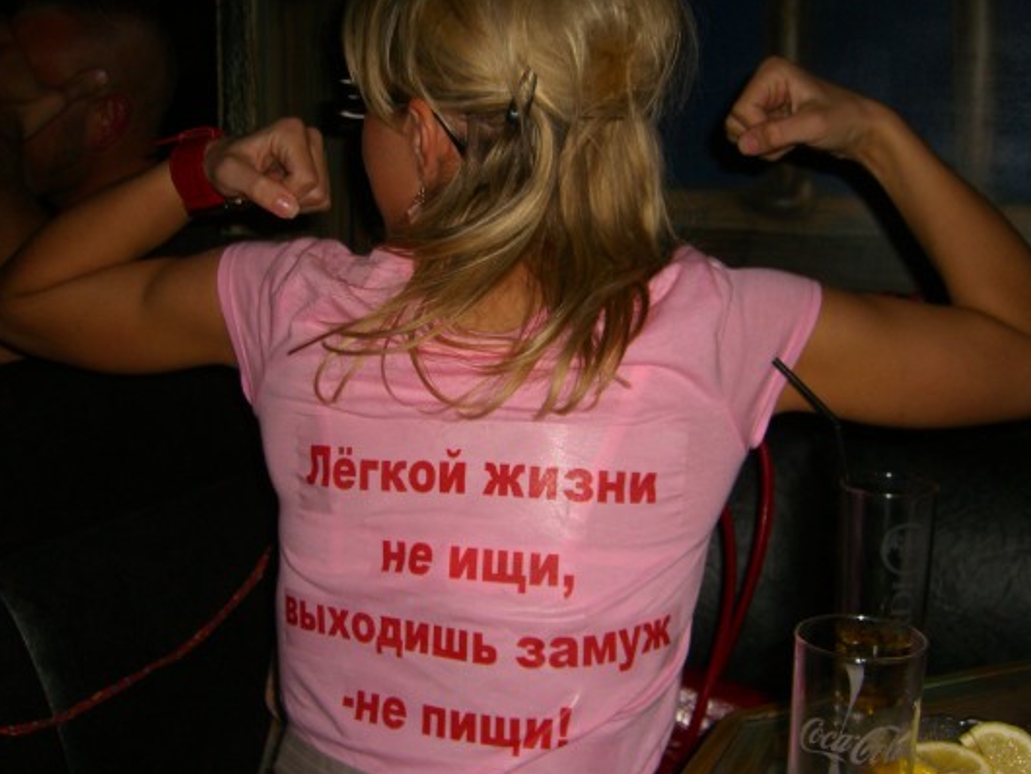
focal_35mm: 43
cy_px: 381
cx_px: 496
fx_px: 1281
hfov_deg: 43.8
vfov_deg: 33.6
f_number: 2.8
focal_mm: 7.9
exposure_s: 1/60
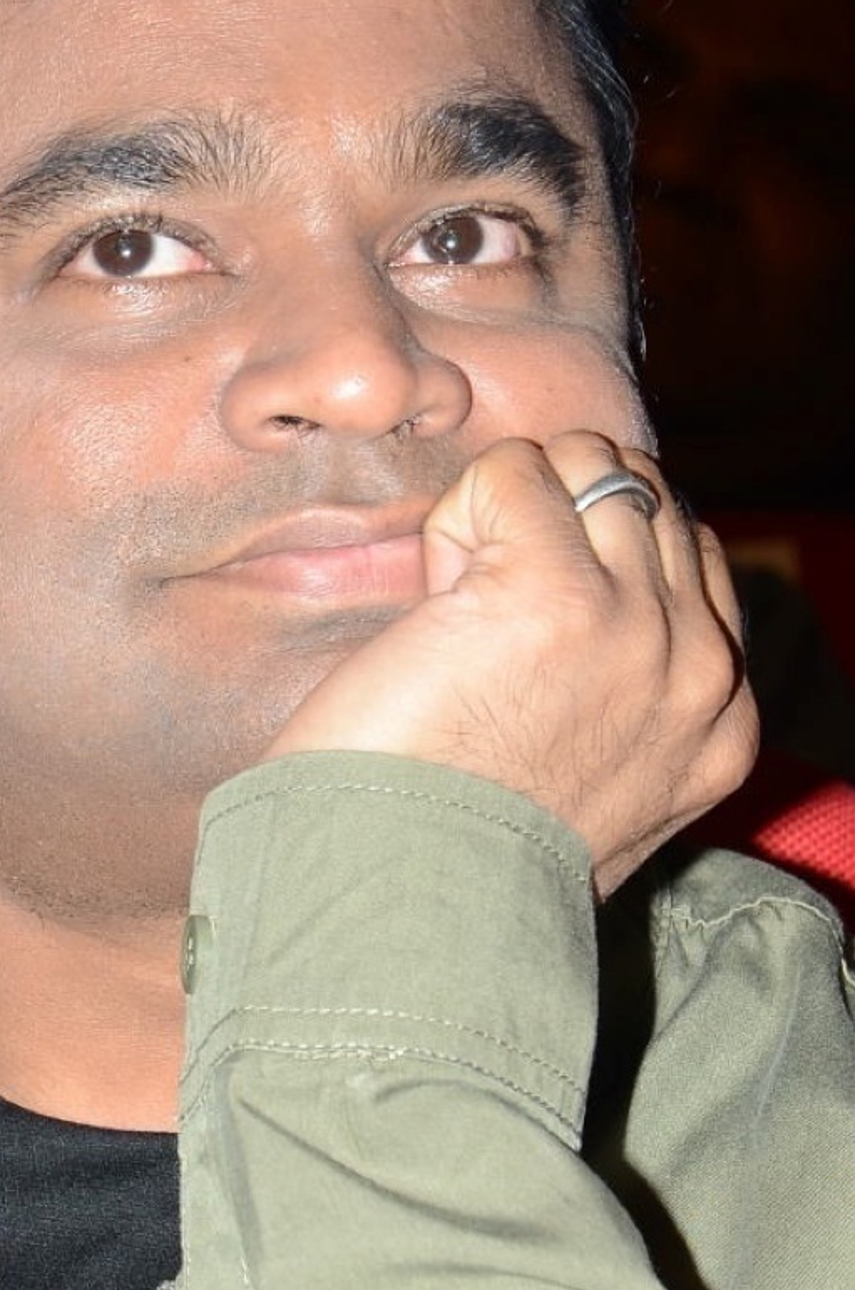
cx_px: 224
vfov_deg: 5.6
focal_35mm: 370
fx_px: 13240
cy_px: 856
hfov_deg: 3.7
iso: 400
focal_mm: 105
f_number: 6.3
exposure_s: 1/125
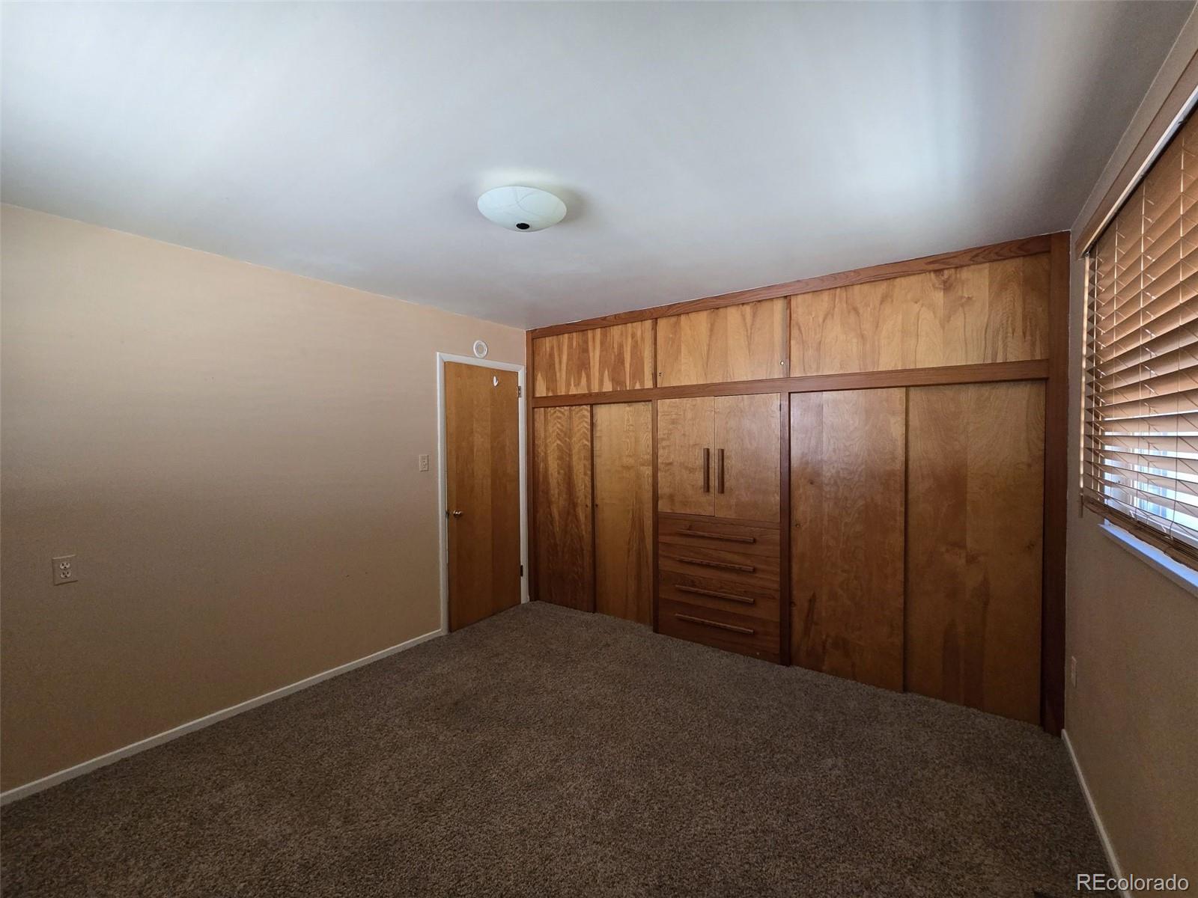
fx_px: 450
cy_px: 449
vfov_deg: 89.9
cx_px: 599
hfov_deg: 106.2
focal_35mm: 13
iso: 250
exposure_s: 1/60
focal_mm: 2.2
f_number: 2.2
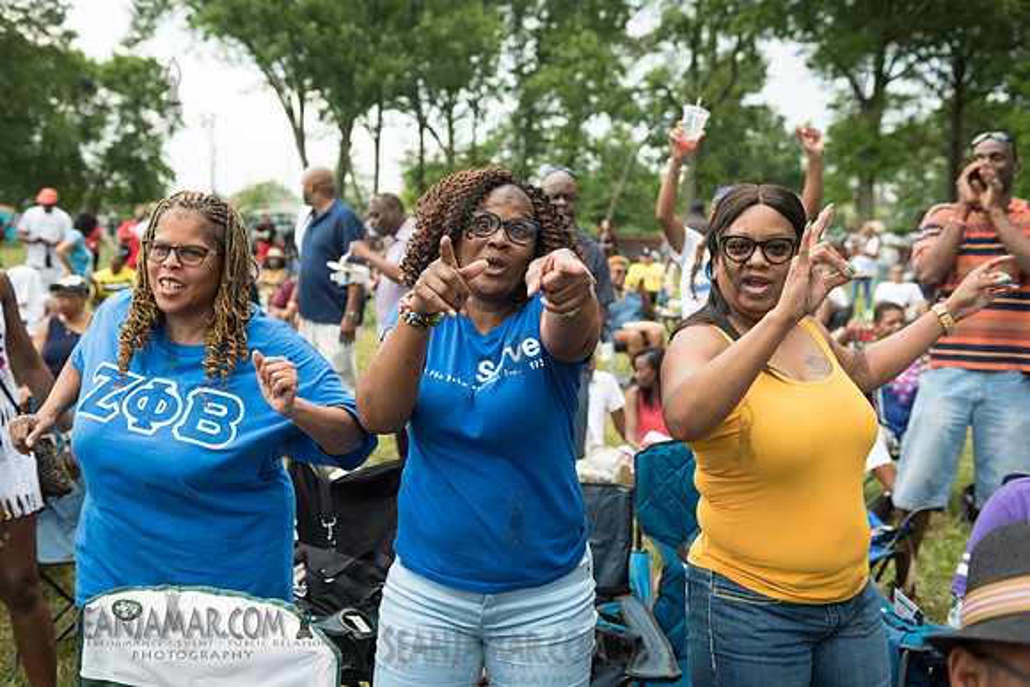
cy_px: 344
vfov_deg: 35.1
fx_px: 1087
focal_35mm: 38
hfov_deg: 50.7
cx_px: 515
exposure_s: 1/200
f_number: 4
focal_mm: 38
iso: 500
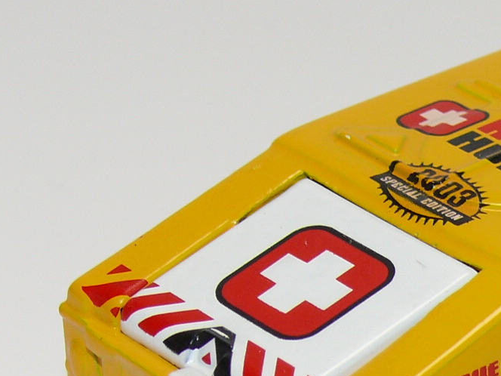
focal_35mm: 224
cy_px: 271
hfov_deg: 8.8
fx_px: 3242
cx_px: 515
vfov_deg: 6.6
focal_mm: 12.7
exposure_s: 1/30
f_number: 4
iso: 100
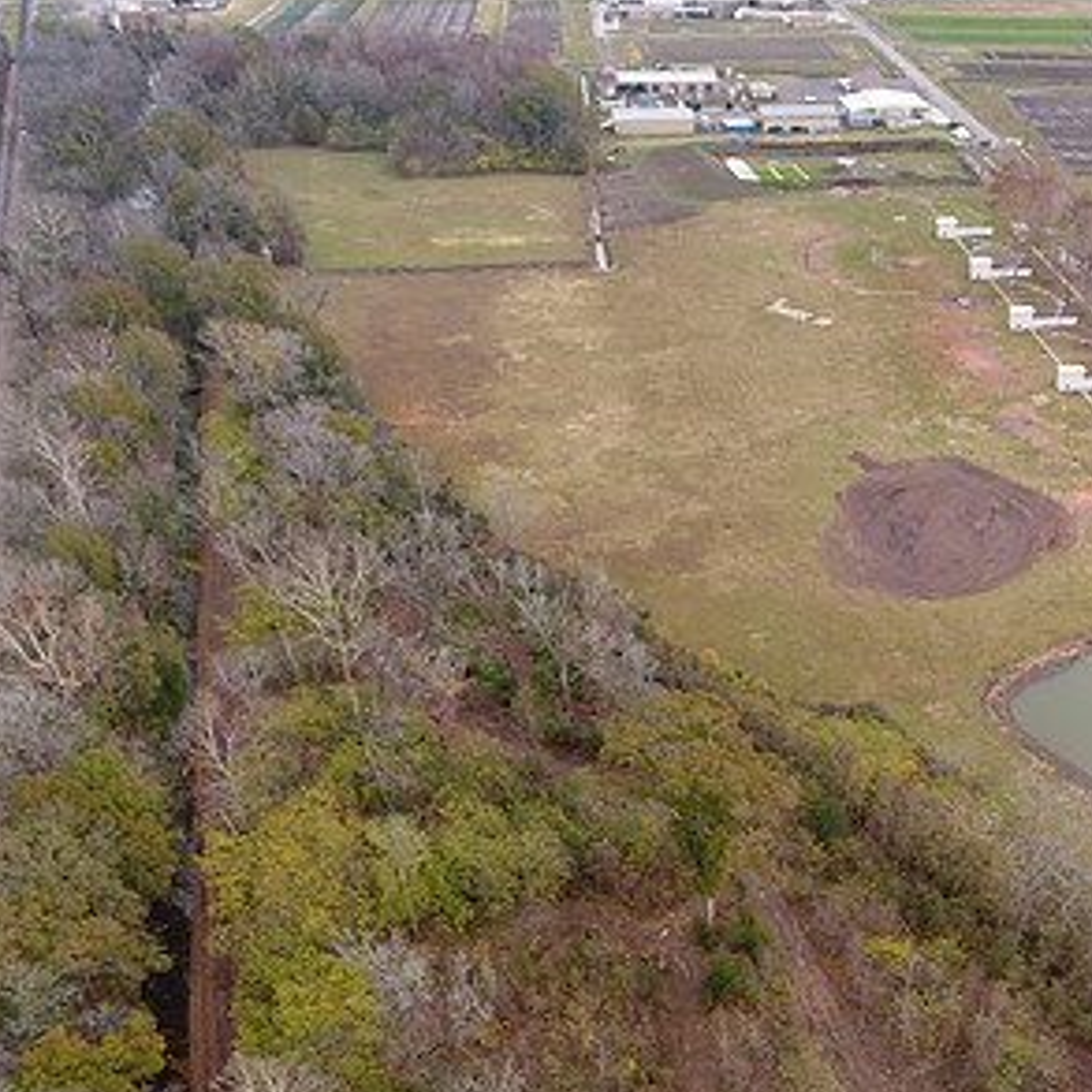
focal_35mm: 35
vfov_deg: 45.8
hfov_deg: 46.1
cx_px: 768
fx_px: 1249
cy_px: 799
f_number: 2.8
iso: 100
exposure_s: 1/263
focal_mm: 3.61
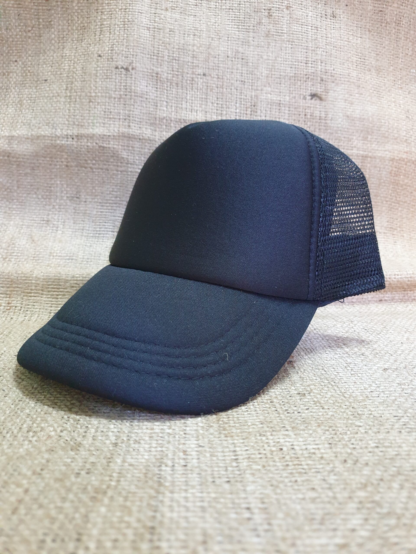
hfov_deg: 53.1
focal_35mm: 26
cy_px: 277
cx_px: 208
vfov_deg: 67.3
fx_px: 417
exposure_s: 1/20
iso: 320
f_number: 1.5
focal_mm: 4.3
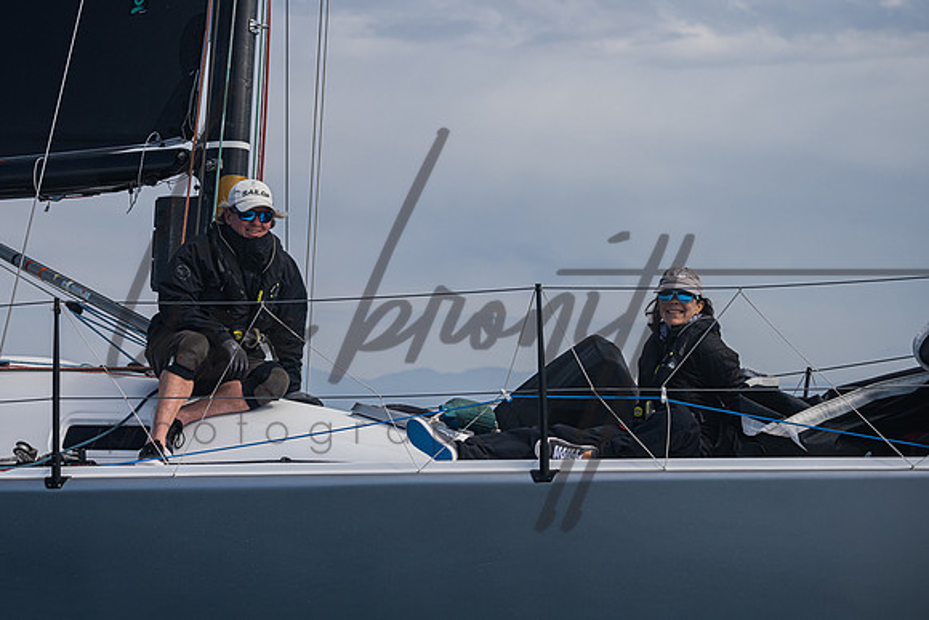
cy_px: 250
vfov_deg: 11.5
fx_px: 3081
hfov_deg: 17.1
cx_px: 375
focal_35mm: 119
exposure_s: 1/3200
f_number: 6.3
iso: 320
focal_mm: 100
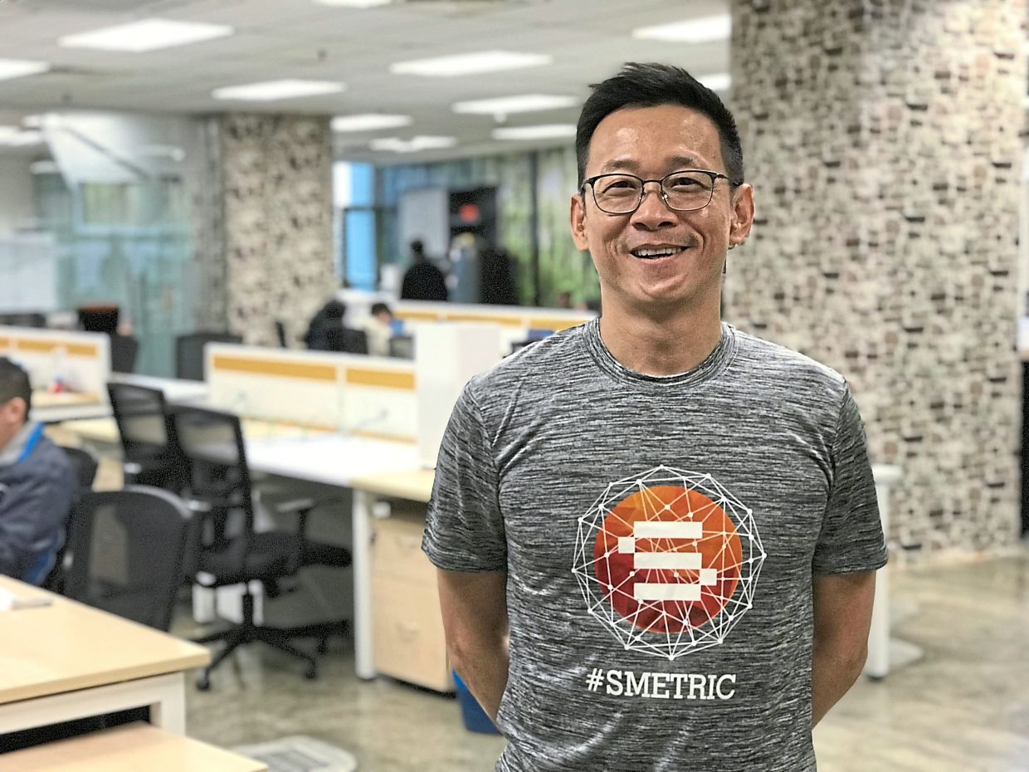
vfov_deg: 25.7
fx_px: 1694
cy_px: 386
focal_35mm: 57
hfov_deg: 33.8
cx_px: 514
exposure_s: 1/50
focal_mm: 6.6
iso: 250
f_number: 2.8
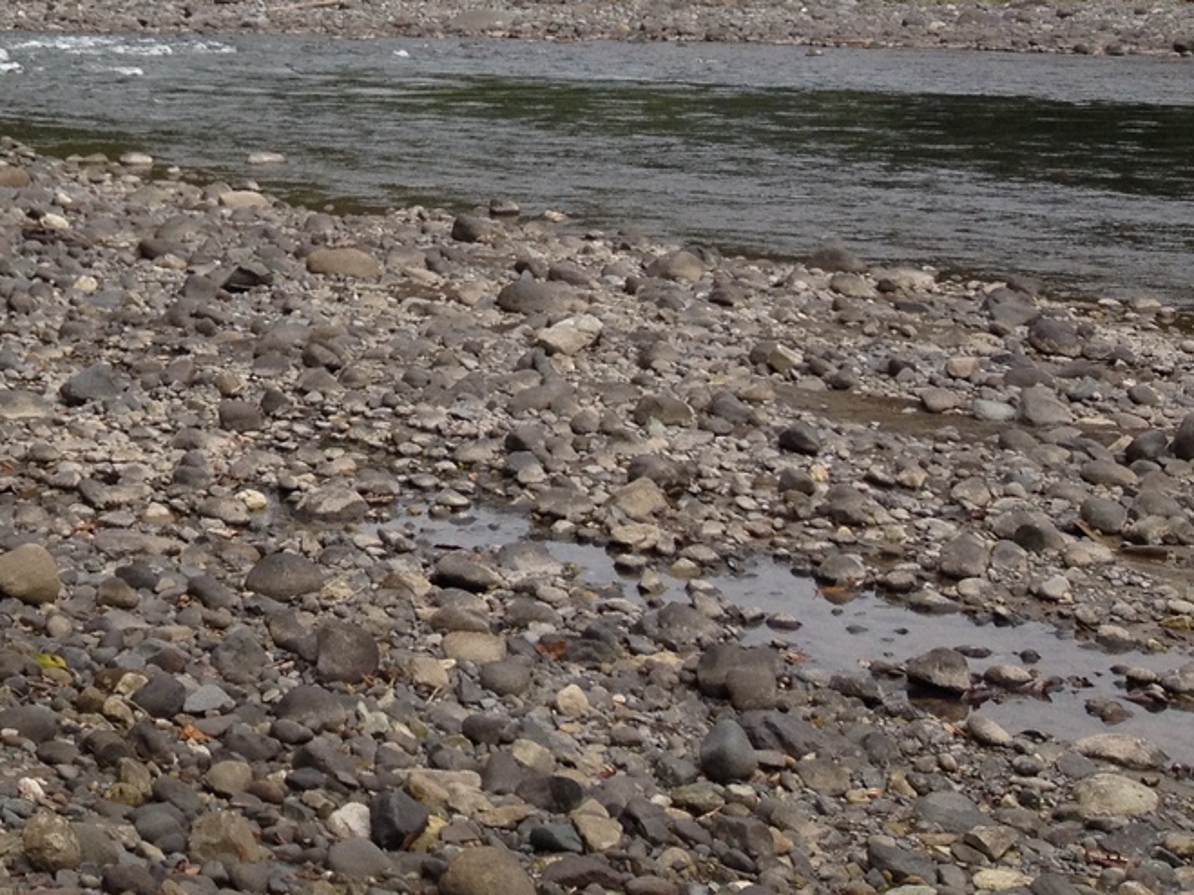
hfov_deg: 21.5
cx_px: -205
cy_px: -190
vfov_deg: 16.6
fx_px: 2931
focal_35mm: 85
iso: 50
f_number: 2.4
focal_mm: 4.28
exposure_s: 1/1227
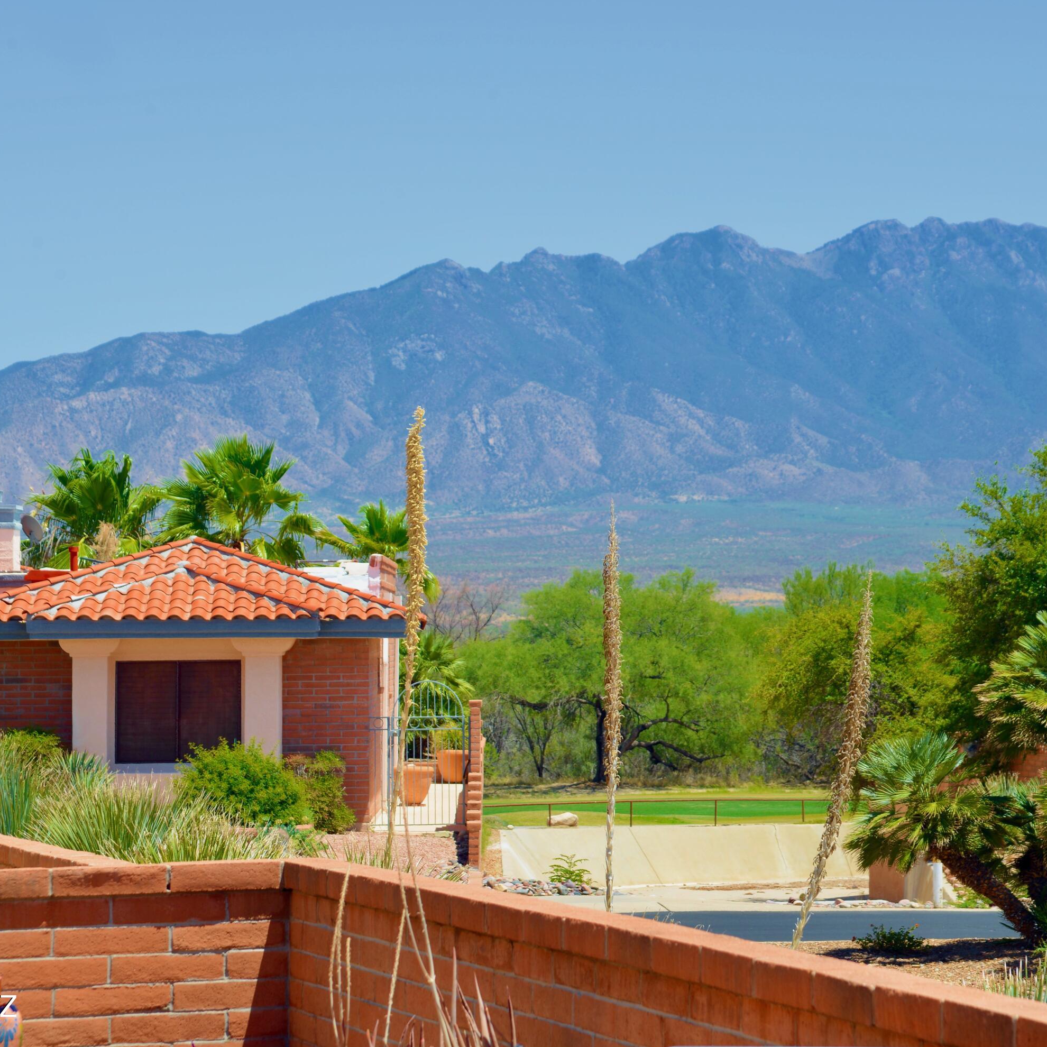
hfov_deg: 16.9
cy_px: 526
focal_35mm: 103
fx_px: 3525
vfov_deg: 16.9
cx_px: 594
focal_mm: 80
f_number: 10
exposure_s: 1/160
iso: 125
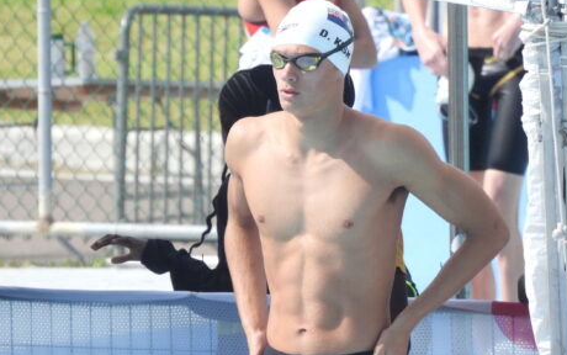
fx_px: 23932
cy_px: 182
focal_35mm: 1548
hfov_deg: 1.4
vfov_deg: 0.8
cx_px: 276
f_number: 6.3
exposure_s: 1/500
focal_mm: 214
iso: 200
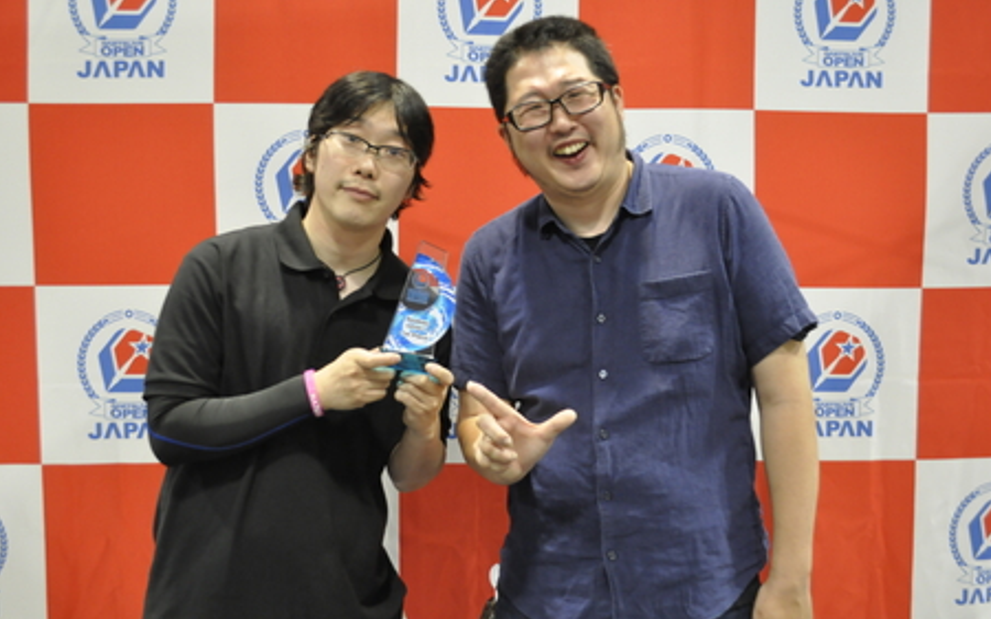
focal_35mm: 45
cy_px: 302
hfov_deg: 44.8
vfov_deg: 28.9
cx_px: 496
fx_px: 1202
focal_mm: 29
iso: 1600
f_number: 4.5
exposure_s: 1/13
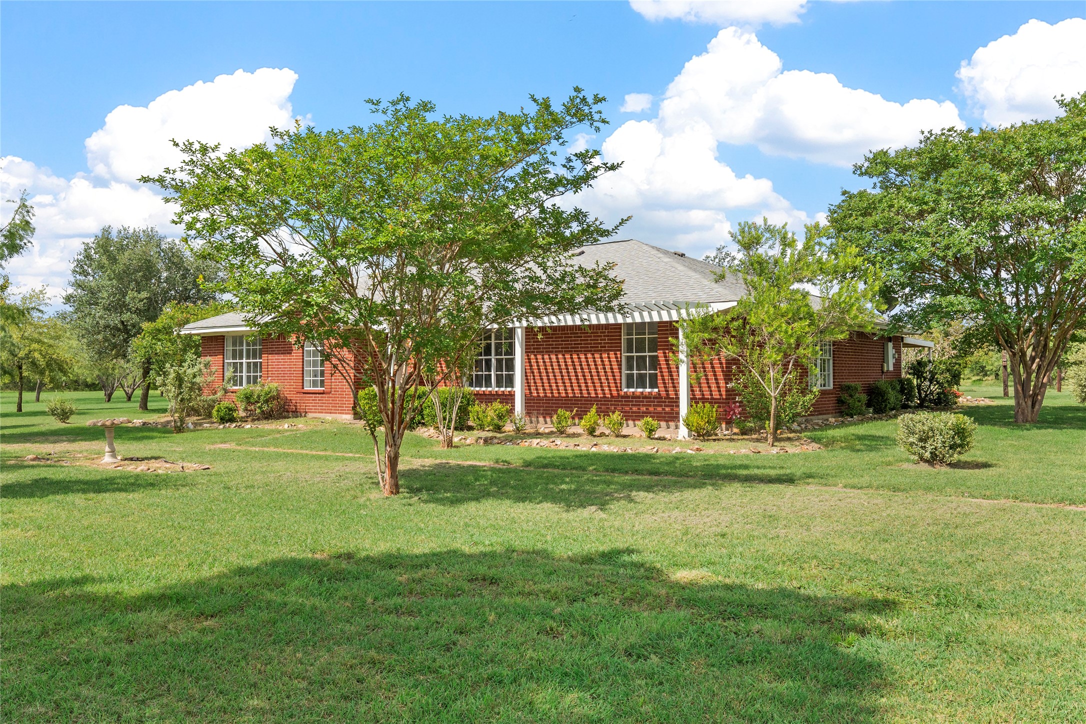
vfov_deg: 43.6
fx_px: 905
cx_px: 543
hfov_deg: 61.9
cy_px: 362
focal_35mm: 30
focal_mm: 20
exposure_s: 1/500
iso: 320
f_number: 9
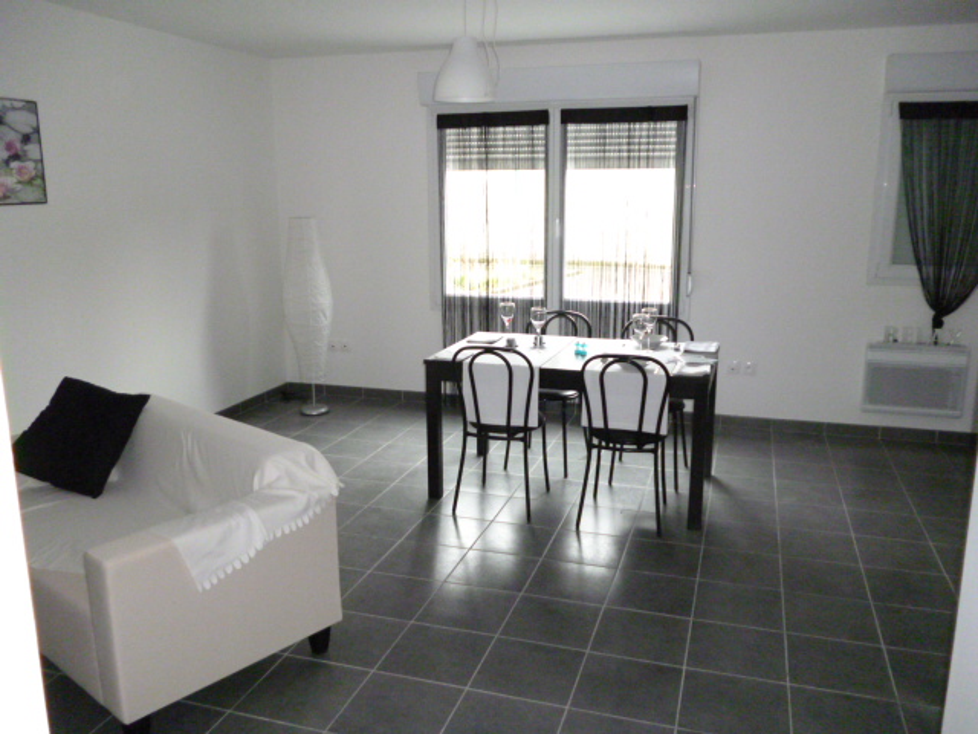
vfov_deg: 49.7
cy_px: 367
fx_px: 791
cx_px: 489
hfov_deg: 63.4
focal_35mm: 28
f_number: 3.1
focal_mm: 5
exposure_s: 1/60
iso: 640
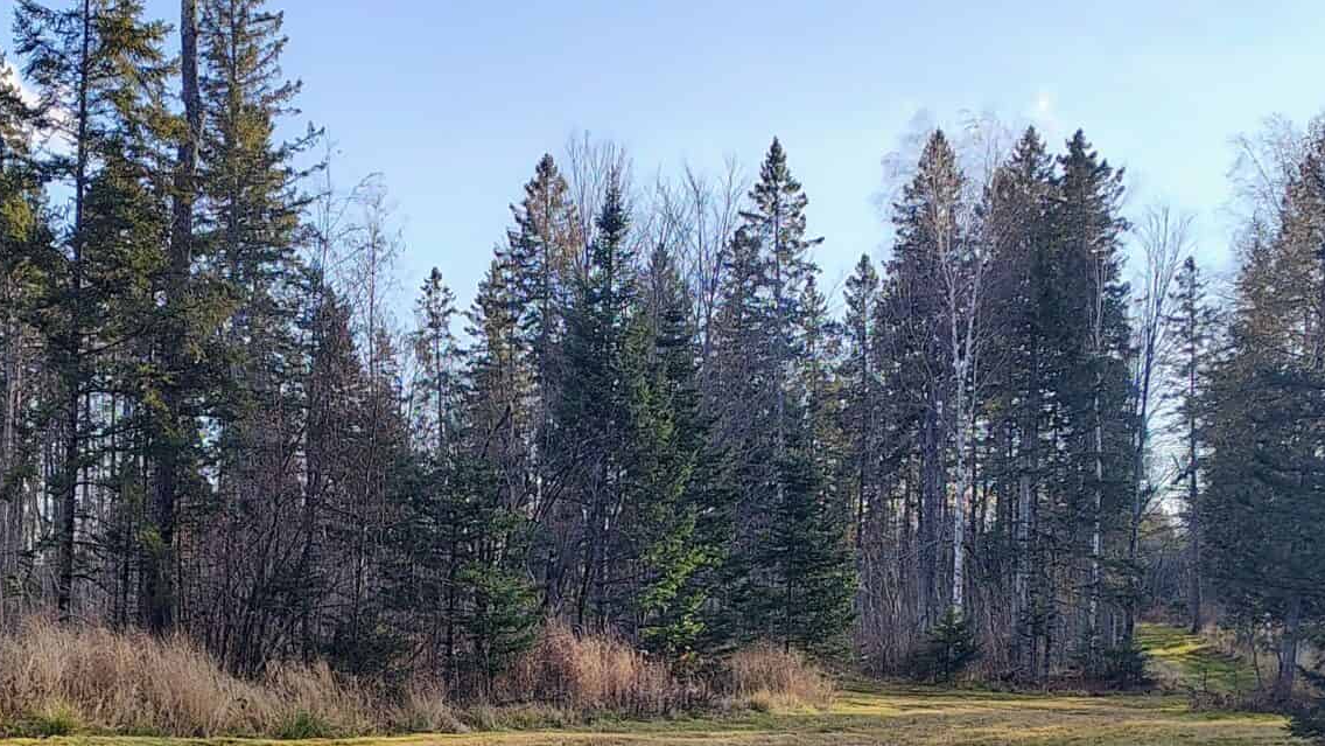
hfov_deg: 35.1
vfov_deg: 20.0
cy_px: 657
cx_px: 451
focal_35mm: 59
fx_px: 2073
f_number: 1.8
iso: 100
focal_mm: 5.56
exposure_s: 1/285
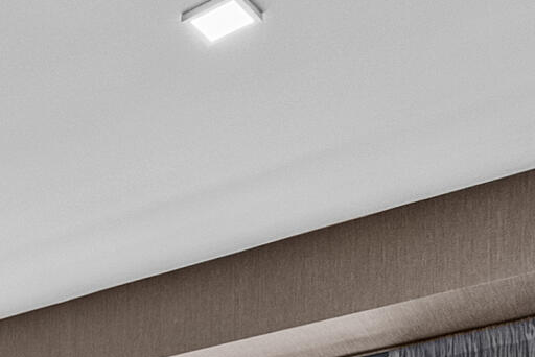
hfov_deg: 21.7
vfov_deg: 13.1
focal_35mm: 82
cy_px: 821
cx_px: -205
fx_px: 1219
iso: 2000
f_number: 8
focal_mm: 14
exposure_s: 1/50
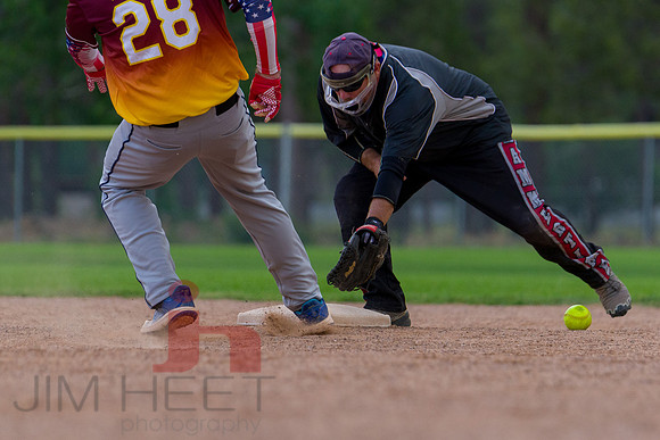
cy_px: 311
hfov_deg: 4.7
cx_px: 400
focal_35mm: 439
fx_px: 8048
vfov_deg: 3.1
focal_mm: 310
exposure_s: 1/1250
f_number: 5.6
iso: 1600
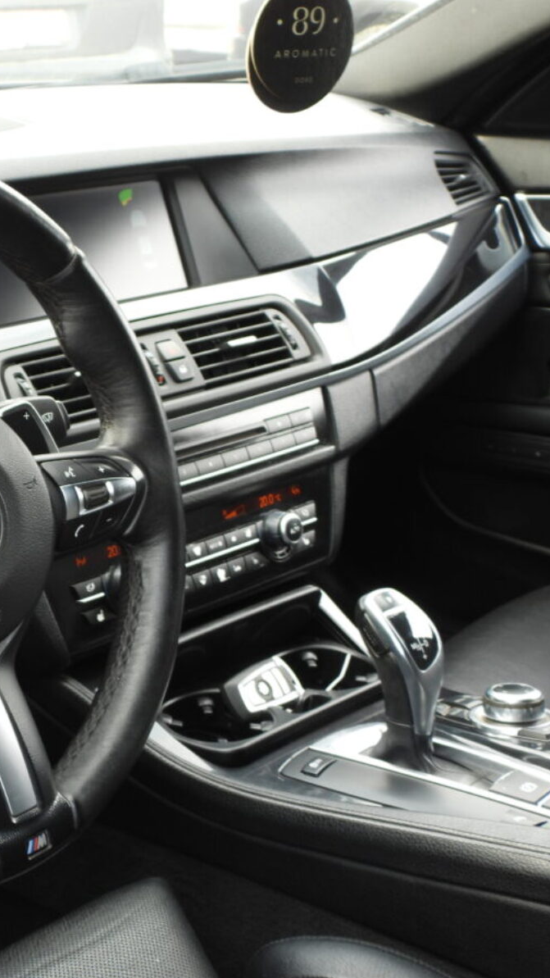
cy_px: 486
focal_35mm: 60
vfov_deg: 34.9
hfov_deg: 19.3
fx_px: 1556
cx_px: -48
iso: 100
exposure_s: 1/50
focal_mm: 7.4
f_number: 3.2
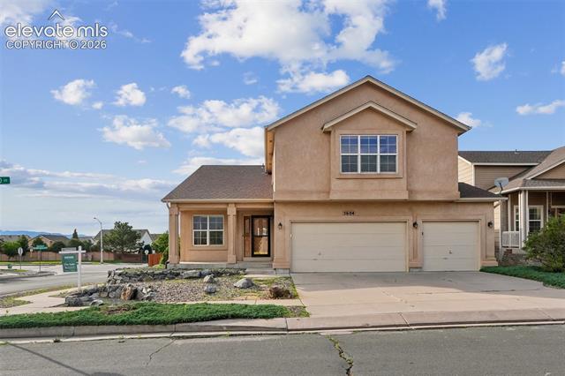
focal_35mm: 26
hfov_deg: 70.5
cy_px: 188
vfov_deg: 50.4
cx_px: 282
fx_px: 400
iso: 800
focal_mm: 17
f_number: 8
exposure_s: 1/1600
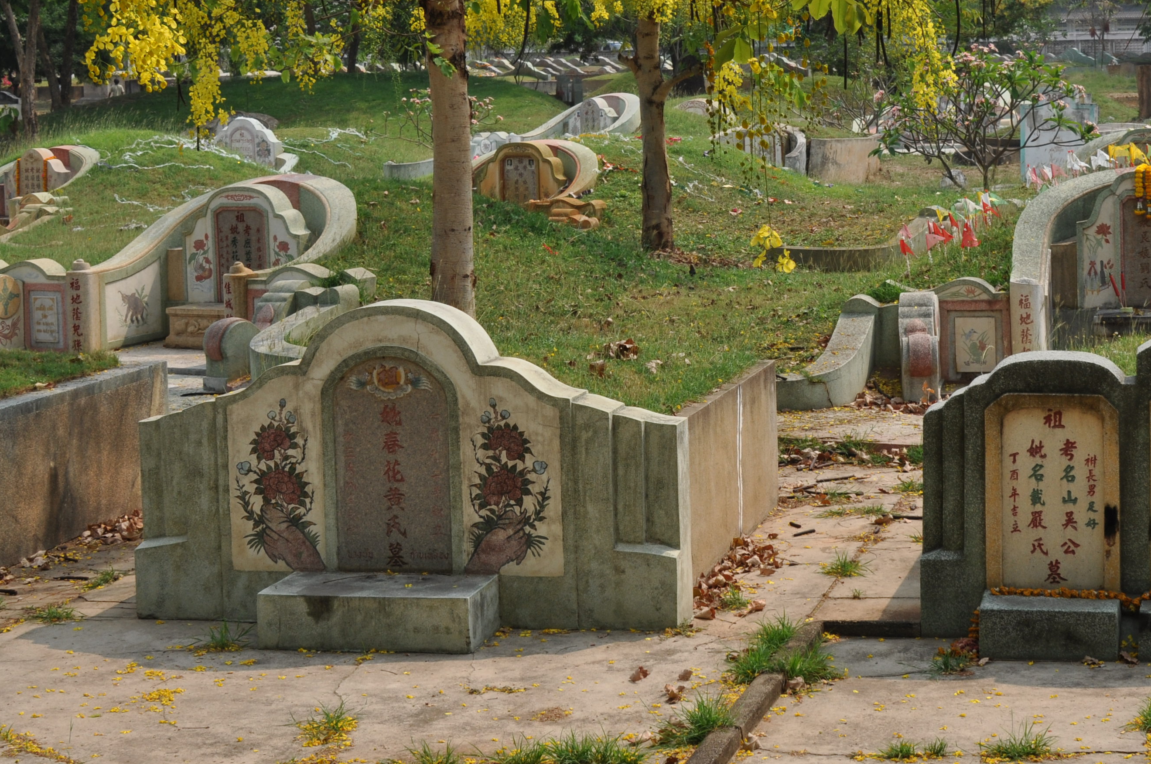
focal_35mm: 78
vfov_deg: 17.4
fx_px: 2491
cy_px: 259
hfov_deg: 25.9
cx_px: 752
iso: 200
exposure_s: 1/320
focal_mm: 32
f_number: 9
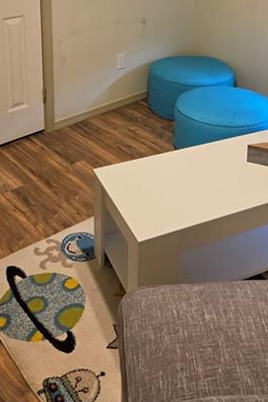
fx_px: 502
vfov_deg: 40.1
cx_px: 163
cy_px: 34
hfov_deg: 29.8
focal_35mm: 45
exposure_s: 1/120
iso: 200
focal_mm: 5.4
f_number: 1.8
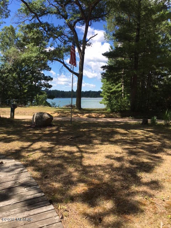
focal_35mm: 29
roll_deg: -0.8
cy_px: 114
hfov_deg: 48.2
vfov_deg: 61.7
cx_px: 86
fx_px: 191
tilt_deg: -5.3
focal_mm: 4.15
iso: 25
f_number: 2.2
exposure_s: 1/916
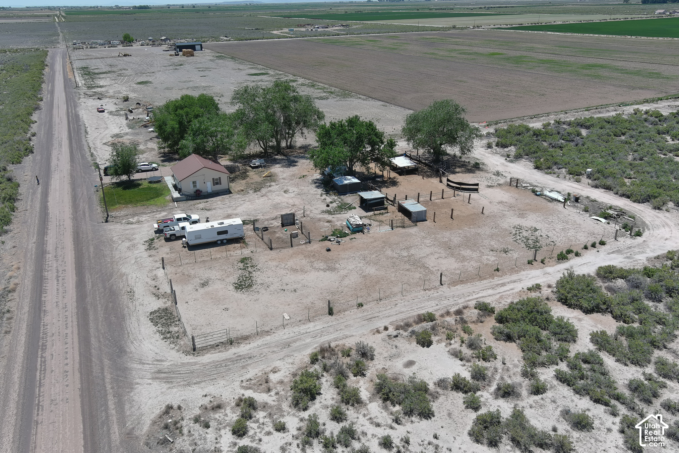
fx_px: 547
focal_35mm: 29
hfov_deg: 63.7
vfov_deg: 45.0
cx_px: 340
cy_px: 226
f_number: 2.8
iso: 100
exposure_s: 1/1250
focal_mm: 10.13
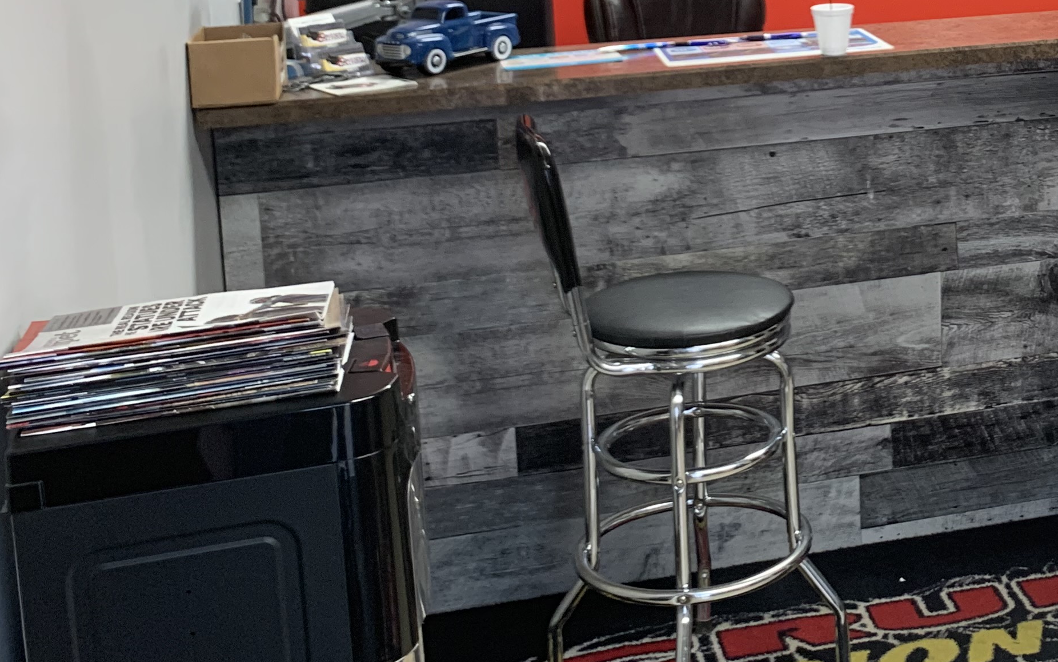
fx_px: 1730
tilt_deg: -6.6
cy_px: 1
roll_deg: +1.8
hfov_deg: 31.8
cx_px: 1021
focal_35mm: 60
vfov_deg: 20.9
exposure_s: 1/60
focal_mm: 4.25
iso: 125
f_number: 1.8
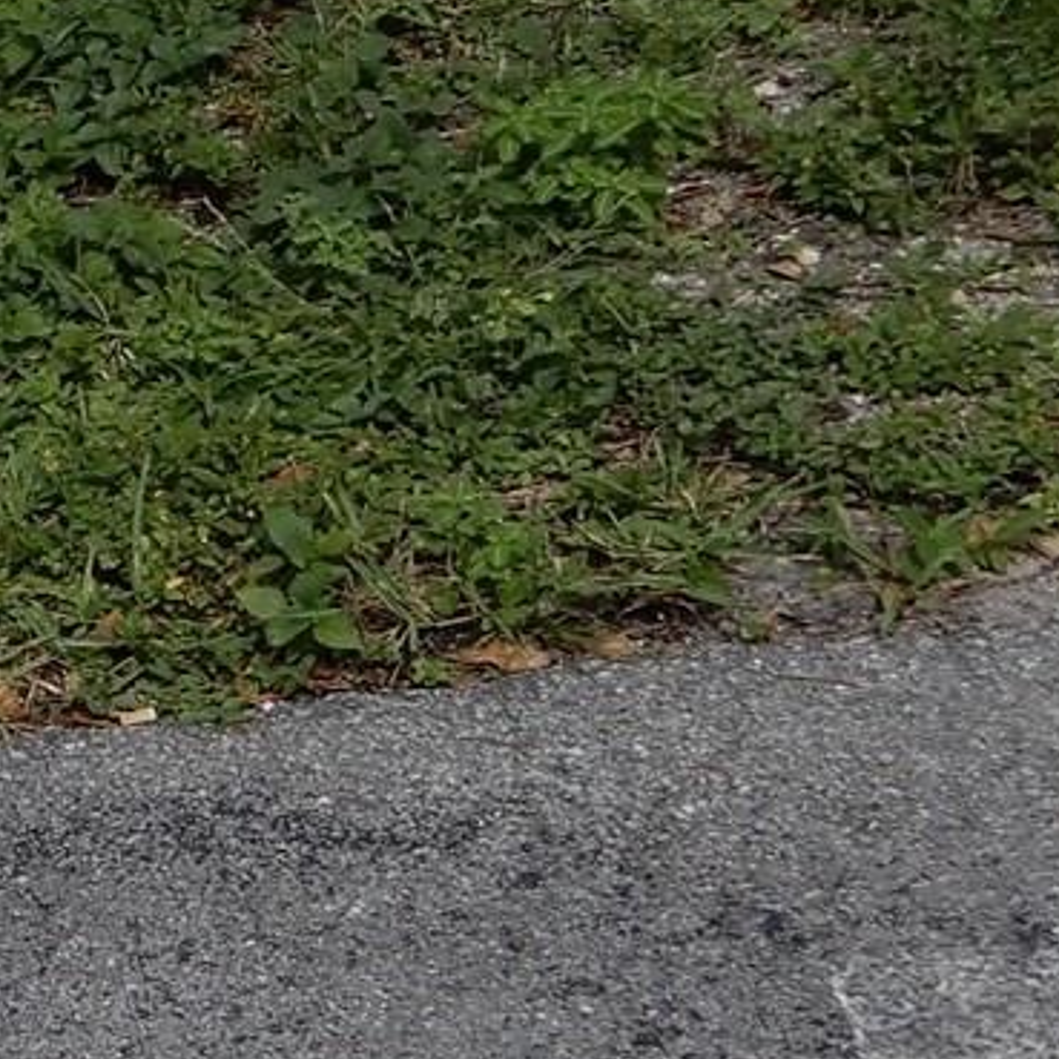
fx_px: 3184
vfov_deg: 18.9
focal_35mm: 92
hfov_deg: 14.9
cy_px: 542
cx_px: -1151
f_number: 3.4
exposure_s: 1/640
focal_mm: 4.3
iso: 80
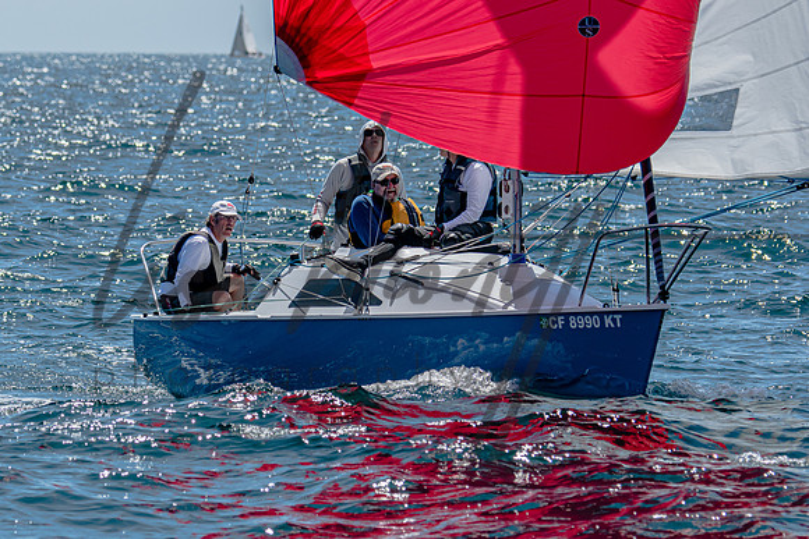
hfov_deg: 6.1
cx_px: 307
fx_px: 7534
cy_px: 335
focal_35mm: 335
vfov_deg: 4.1
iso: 200
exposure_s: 1/2000
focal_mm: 180
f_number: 5.3
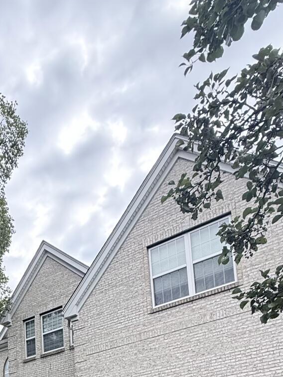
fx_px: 403
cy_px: 444
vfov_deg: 38.3
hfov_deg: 35.4
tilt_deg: +5.7
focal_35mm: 37
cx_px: 7
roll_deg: +2.7
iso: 64
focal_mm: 2.22
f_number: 2.2
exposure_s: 1/596
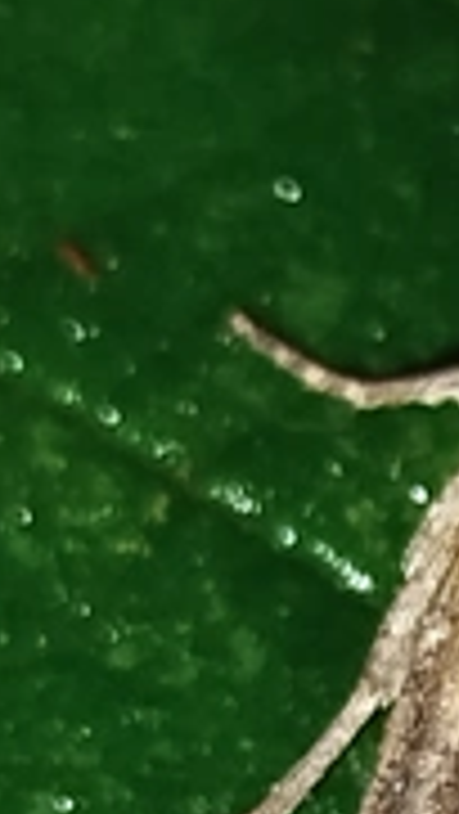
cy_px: 863
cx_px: 792
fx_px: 4732
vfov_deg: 9.7
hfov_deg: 5.5
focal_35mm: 219
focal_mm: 5.31
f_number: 1.7
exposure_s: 1/50
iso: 200
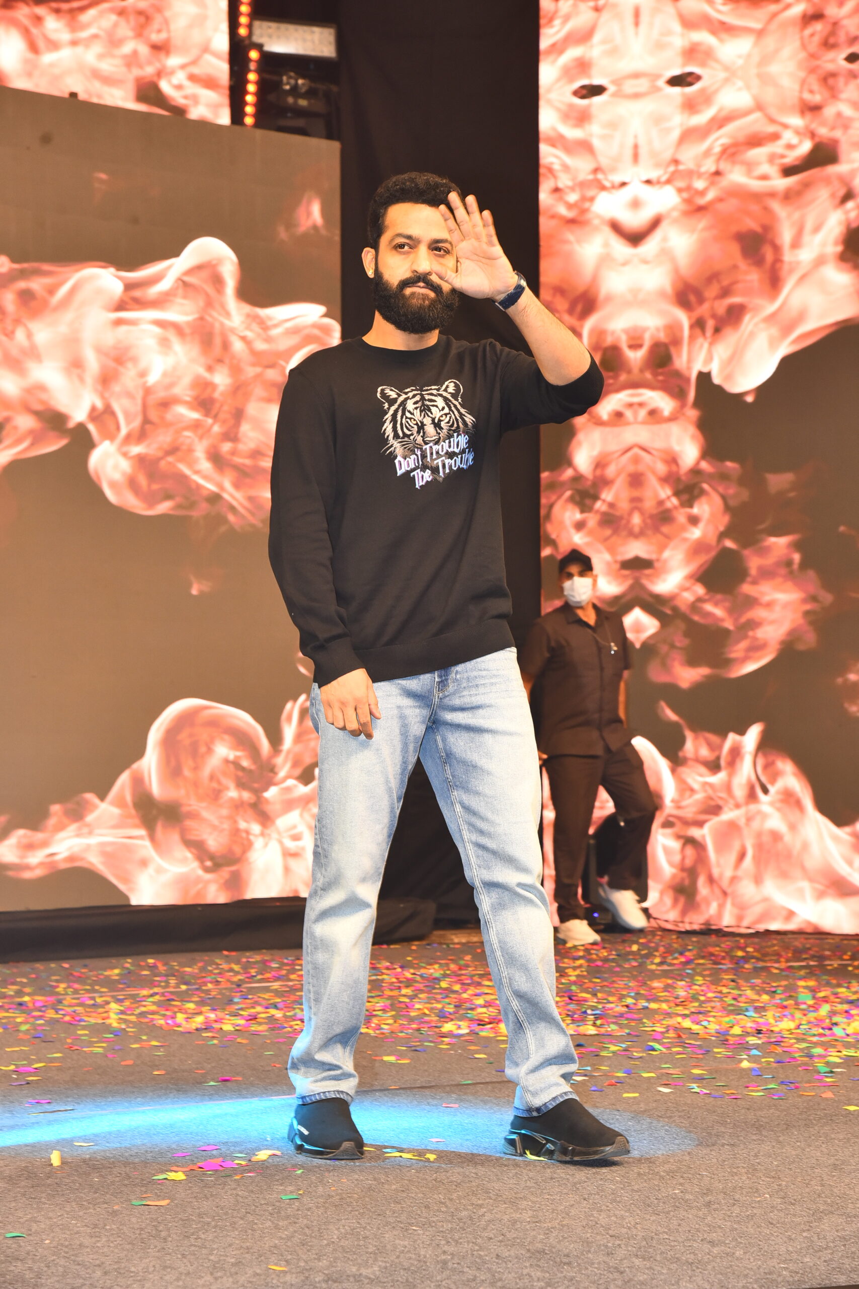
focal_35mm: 70
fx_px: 2505
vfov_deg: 28.8
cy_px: 644
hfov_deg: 19.5
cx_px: 430
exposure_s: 1/160
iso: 2000
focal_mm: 70
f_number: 5.6
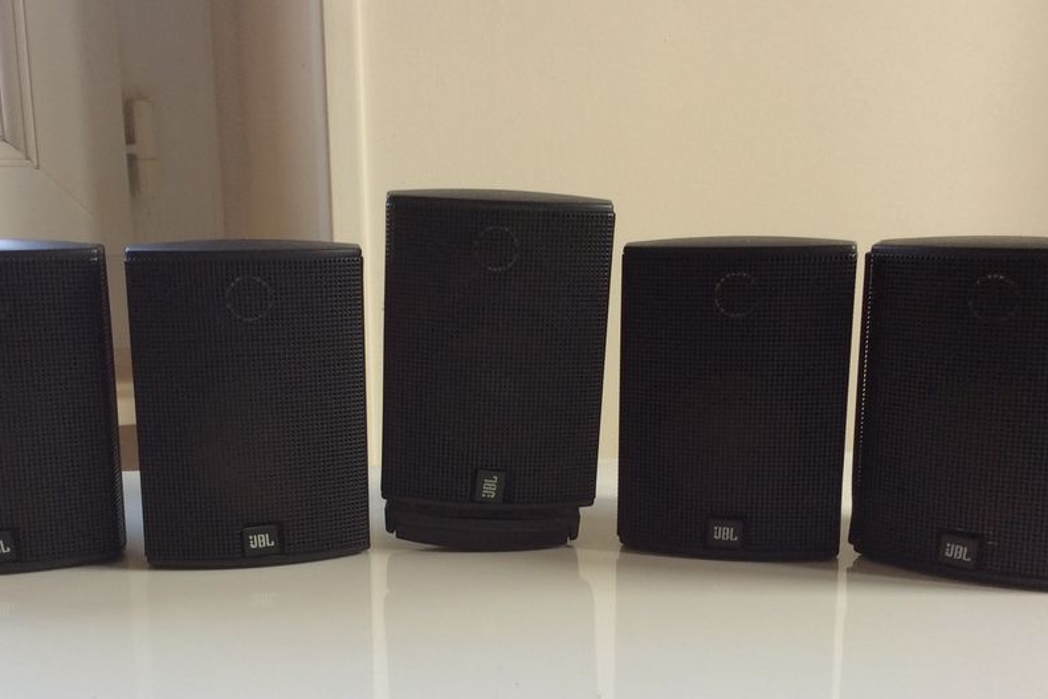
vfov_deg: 31.7
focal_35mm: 42
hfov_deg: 46.4
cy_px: 452
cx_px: 497
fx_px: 1223
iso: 32
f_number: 2.4
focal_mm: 3.3
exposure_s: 1/50
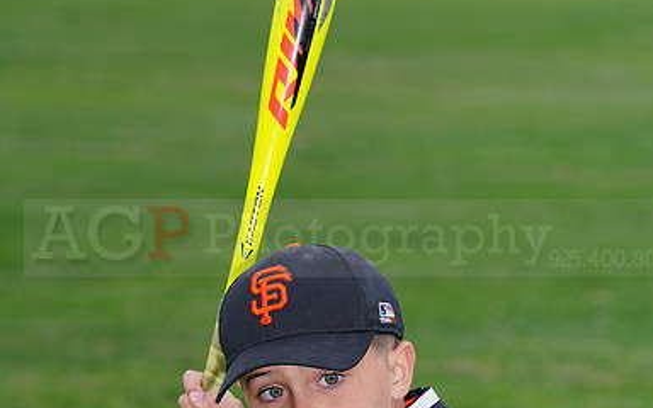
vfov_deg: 4.4
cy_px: 223
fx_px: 5339
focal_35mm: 300
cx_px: 327
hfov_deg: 7.0
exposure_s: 1/200
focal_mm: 195
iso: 200
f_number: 8
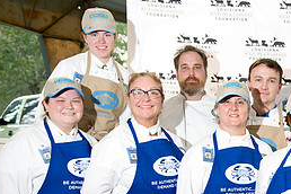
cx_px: 298
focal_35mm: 72
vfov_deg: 18.6
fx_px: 582
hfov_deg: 26.4
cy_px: 180
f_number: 3.2
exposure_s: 1/100
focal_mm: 32
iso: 800
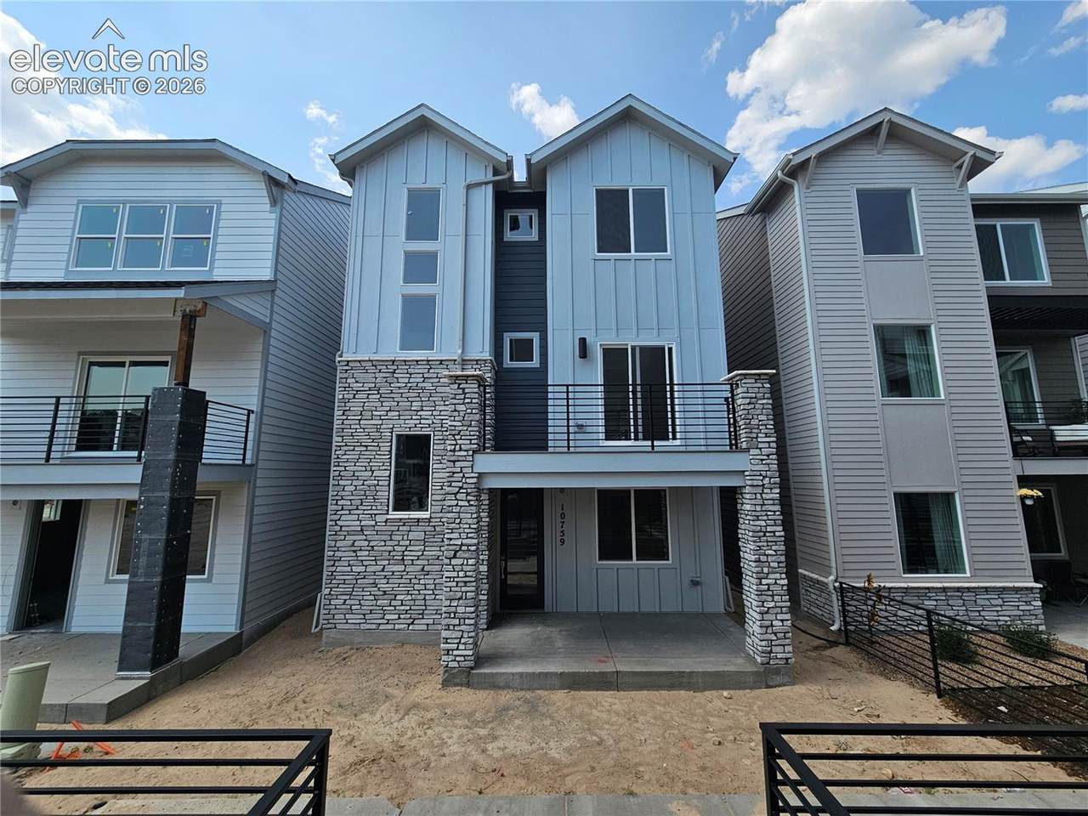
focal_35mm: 13
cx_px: 544
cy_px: 408
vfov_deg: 89.9
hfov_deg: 106.2
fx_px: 409
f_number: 2.2
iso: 50
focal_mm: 2.2
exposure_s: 1/1910
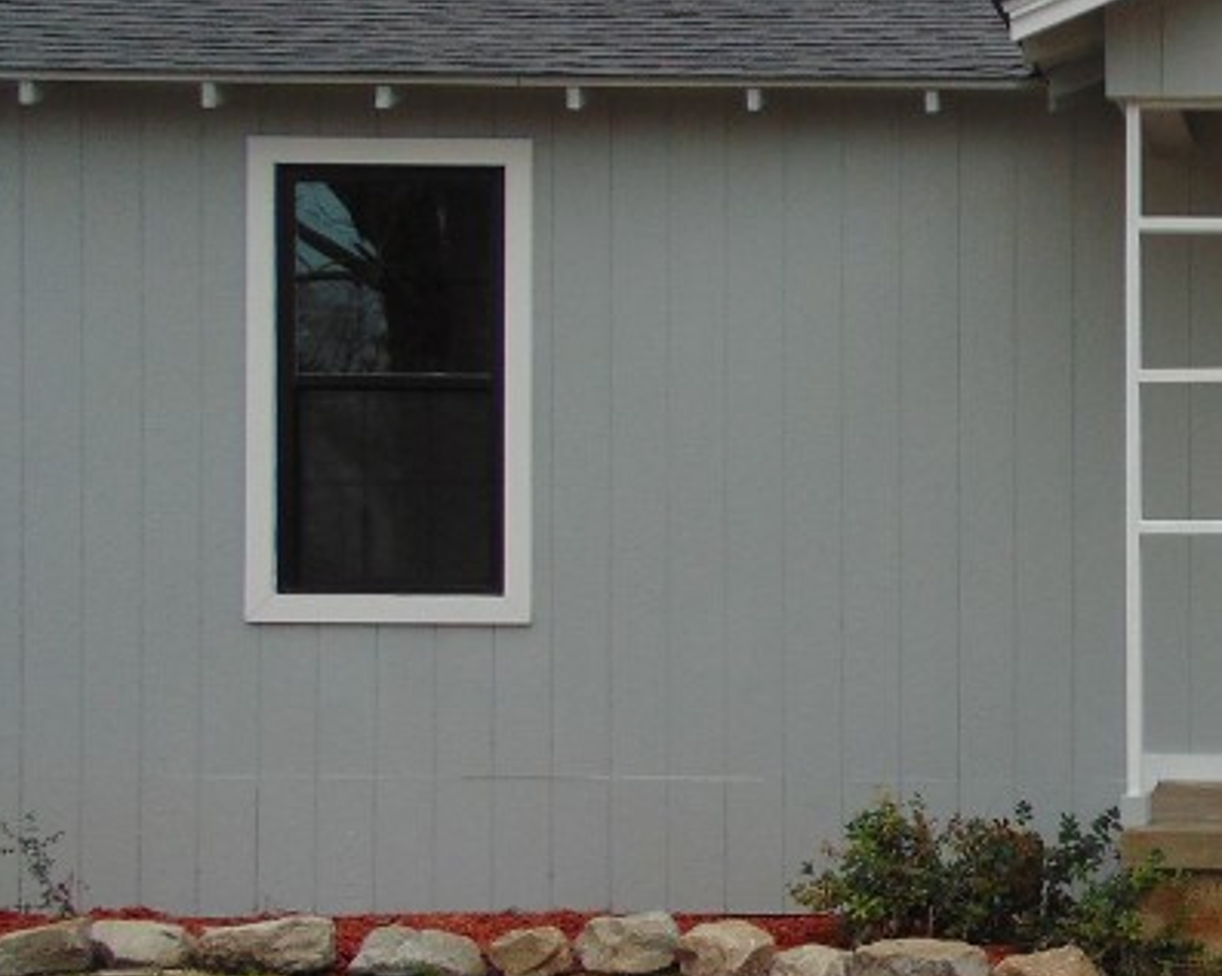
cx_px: 1397
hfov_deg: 27.1
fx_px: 2277
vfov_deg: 24.2
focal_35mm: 63
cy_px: 511
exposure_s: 1/640
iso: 80
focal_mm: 4.5
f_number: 3
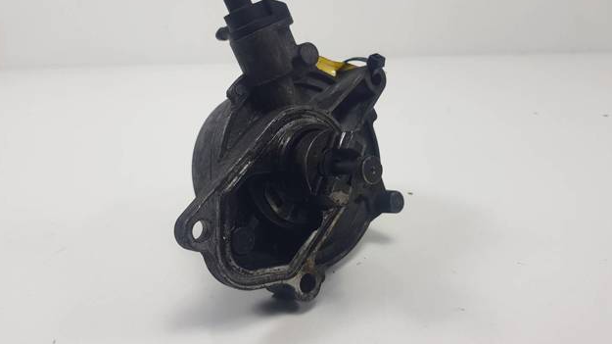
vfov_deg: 40.1
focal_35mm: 29
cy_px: 148
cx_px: 302
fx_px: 470
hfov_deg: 66.1
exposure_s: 1/395
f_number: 1.7
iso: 40
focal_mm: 4.2
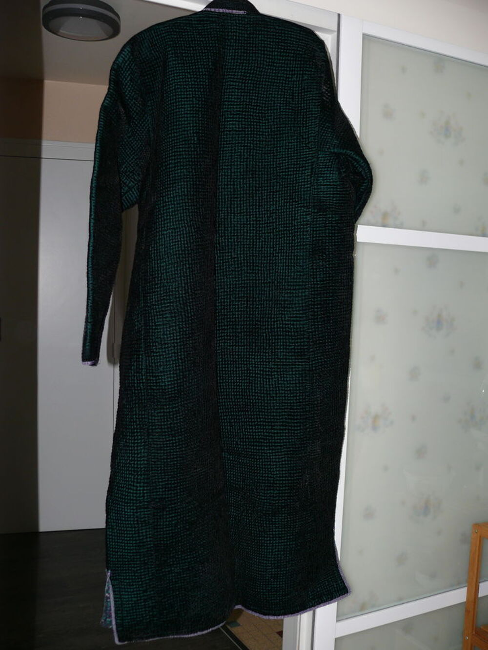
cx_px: 244
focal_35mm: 35
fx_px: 658
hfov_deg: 40.7
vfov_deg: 52.6
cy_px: 325
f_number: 2.8
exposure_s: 1/30
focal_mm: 7.4
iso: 100
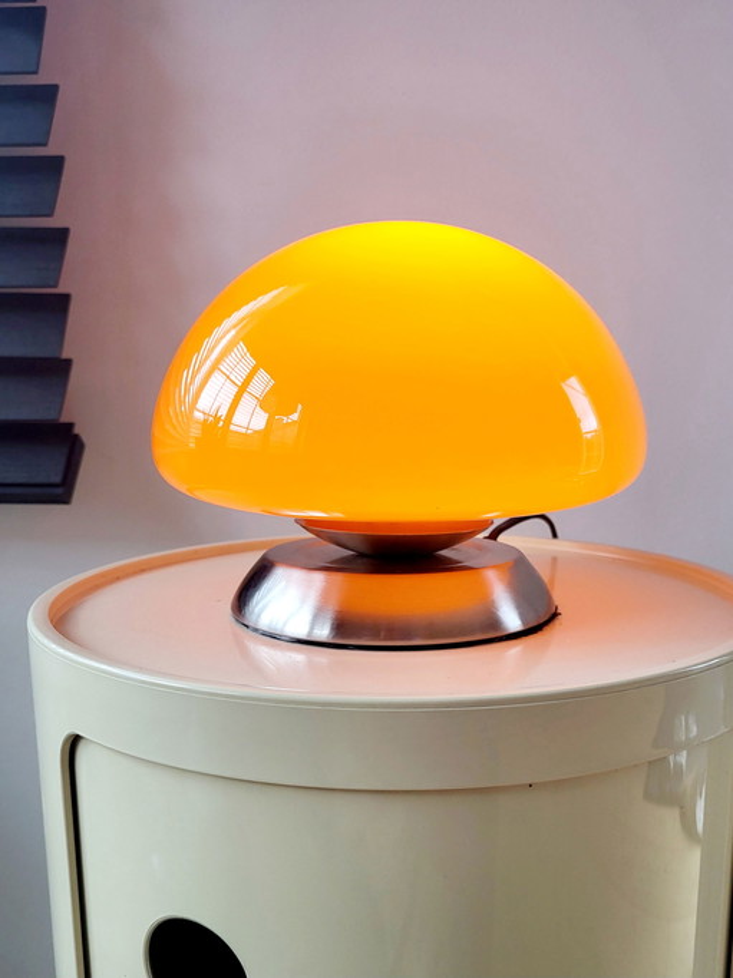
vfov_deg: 67.3
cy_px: 489
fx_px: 735
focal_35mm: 26
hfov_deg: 53.0
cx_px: 366
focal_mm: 5.4
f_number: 1.8
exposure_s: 1/100
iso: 160
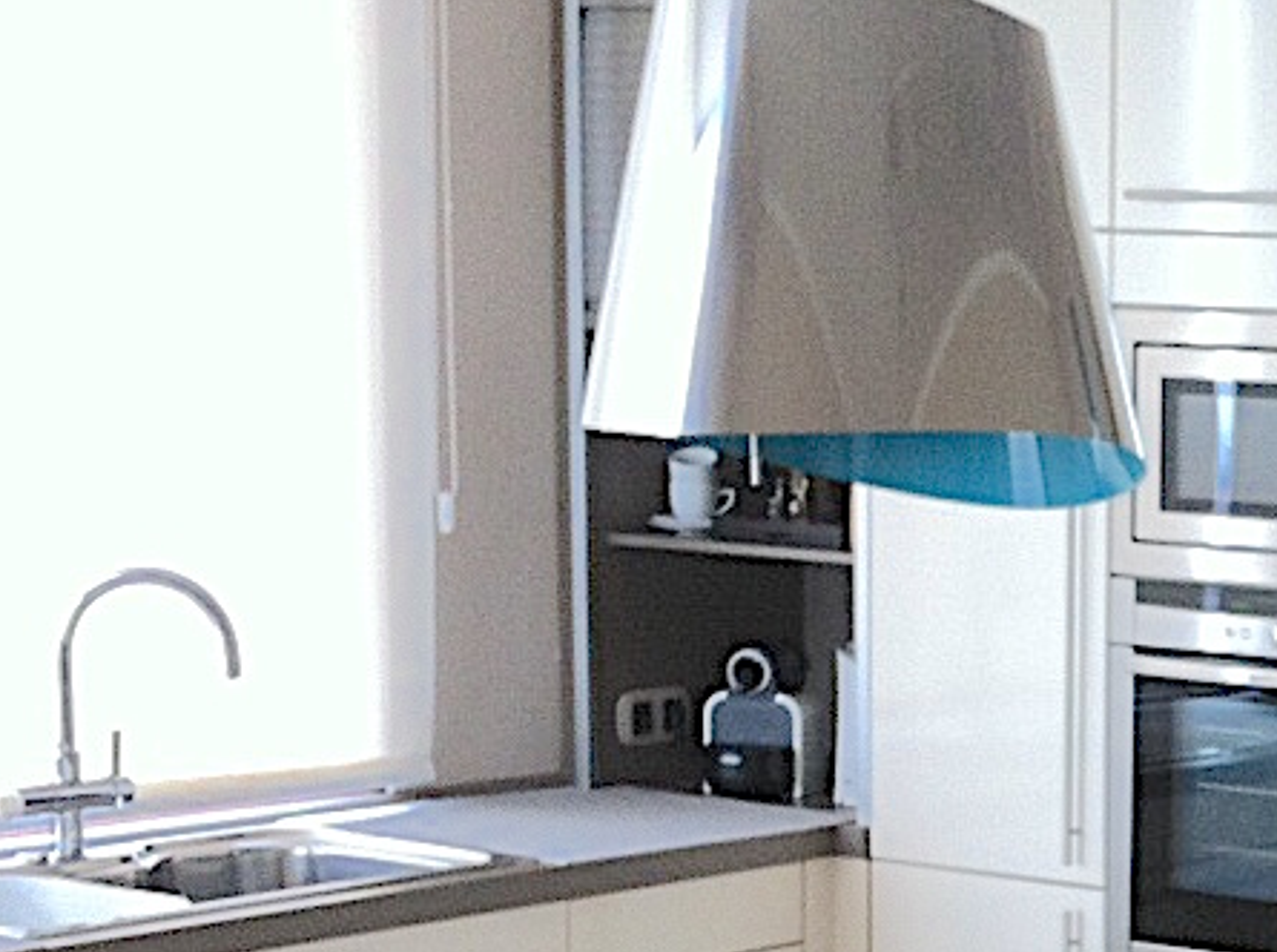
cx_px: 1561
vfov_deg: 14.2
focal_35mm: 102
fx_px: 3756
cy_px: 946
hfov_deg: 18.2
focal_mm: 3.85
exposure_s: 1/60
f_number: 2.8
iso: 100
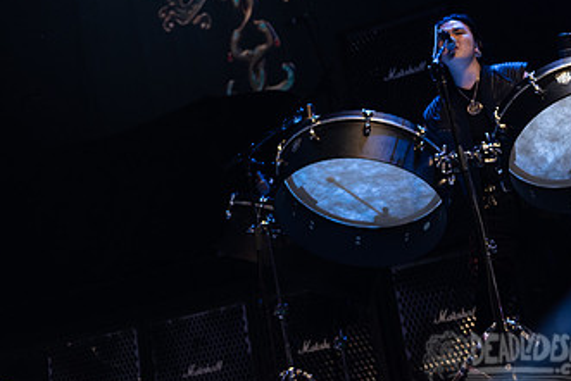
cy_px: 59
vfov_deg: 17.5
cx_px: 128
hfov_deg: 25.9
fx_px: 1222
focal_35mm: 77
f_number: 3.2
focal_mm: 44
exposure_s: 1/250
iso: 2000
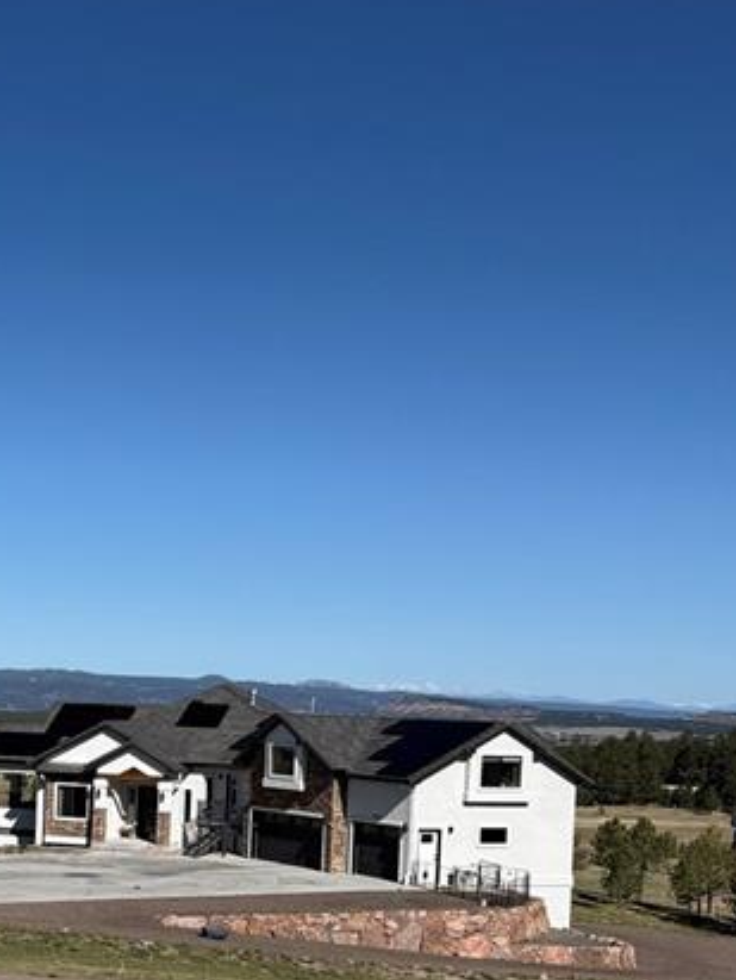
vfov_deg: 29.9
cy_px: 799
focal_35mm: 63
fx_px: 1783
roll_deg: -2.0
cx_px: -95
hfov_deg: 21.9
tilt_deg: -1.5
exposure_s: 1/8130
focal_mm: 6.76
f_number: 1.78
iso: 80
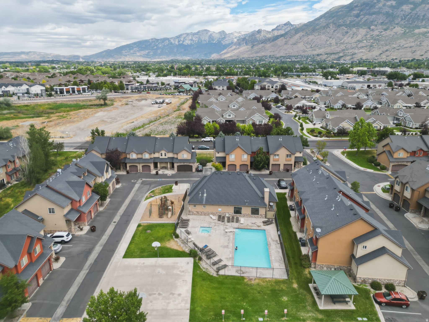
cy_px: 161
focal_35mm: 24
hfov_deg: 71.6
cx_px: 214
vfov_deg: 56.8
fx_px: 297
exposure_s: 1/2500
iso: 200
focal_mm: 6.7
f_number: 1.7
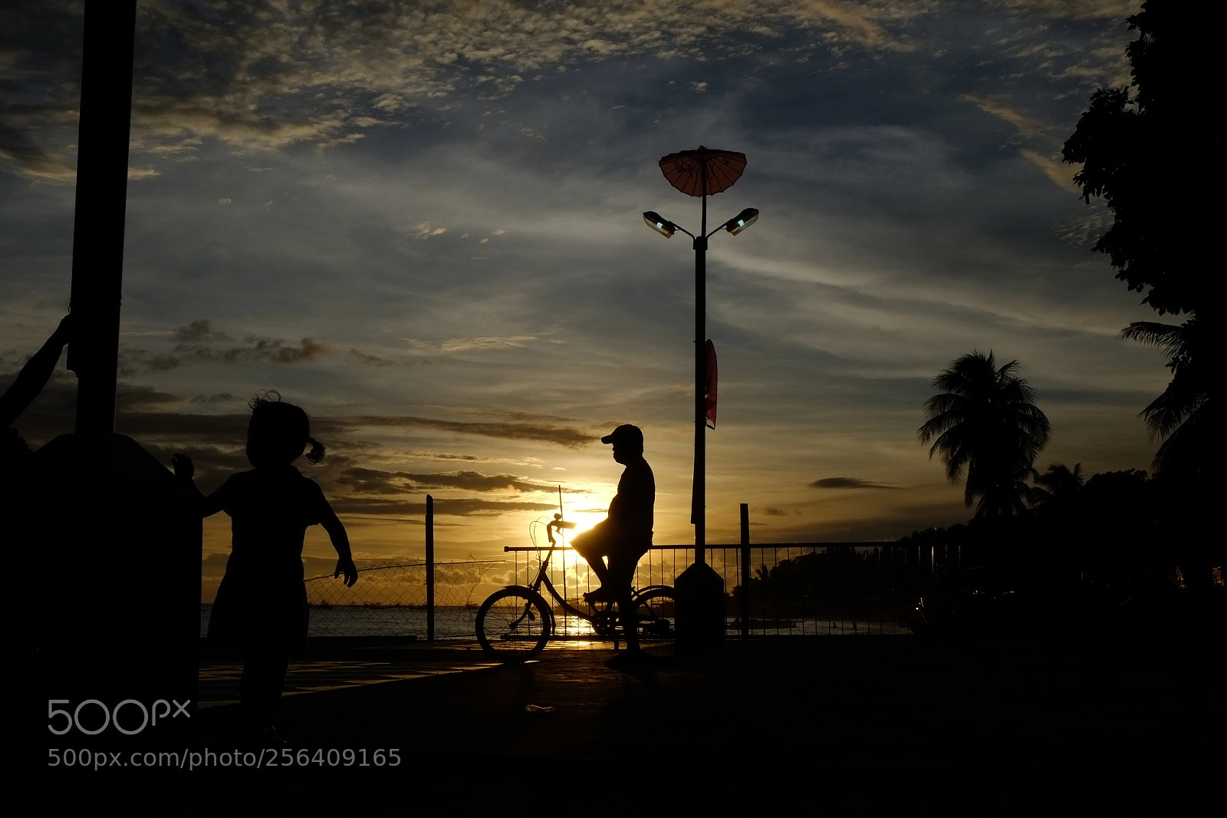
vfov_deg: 31.2
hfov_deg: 45.4
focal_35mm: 43
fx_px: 1465
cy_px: 409
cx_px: 614
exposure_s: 1/500
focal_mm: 28.9
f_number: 18
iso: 250
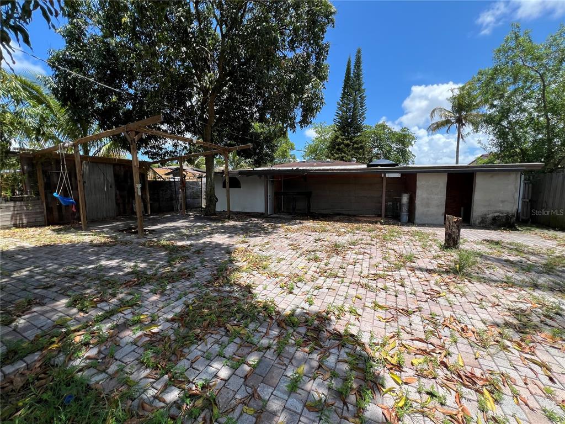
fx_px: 212
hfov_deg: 106.2
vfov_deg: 89.9
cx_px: 282
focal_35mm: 13
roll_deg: -0.4
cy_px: 212
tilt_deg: -5.1
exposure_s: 1/1179
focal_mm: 1.57
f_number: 1.8
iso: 32
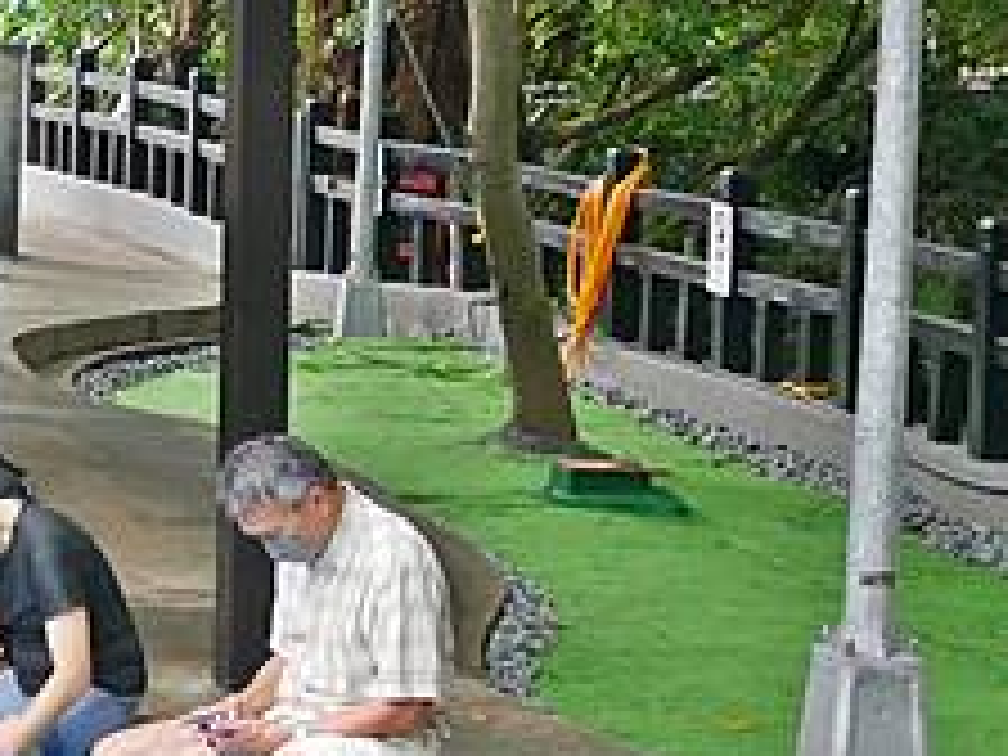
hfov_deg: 14.8
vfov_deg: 11.9
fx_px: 3640
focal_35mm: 125
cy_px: 299
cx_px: -432
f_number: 2.5
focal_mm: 14
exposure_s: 1/60
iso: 800
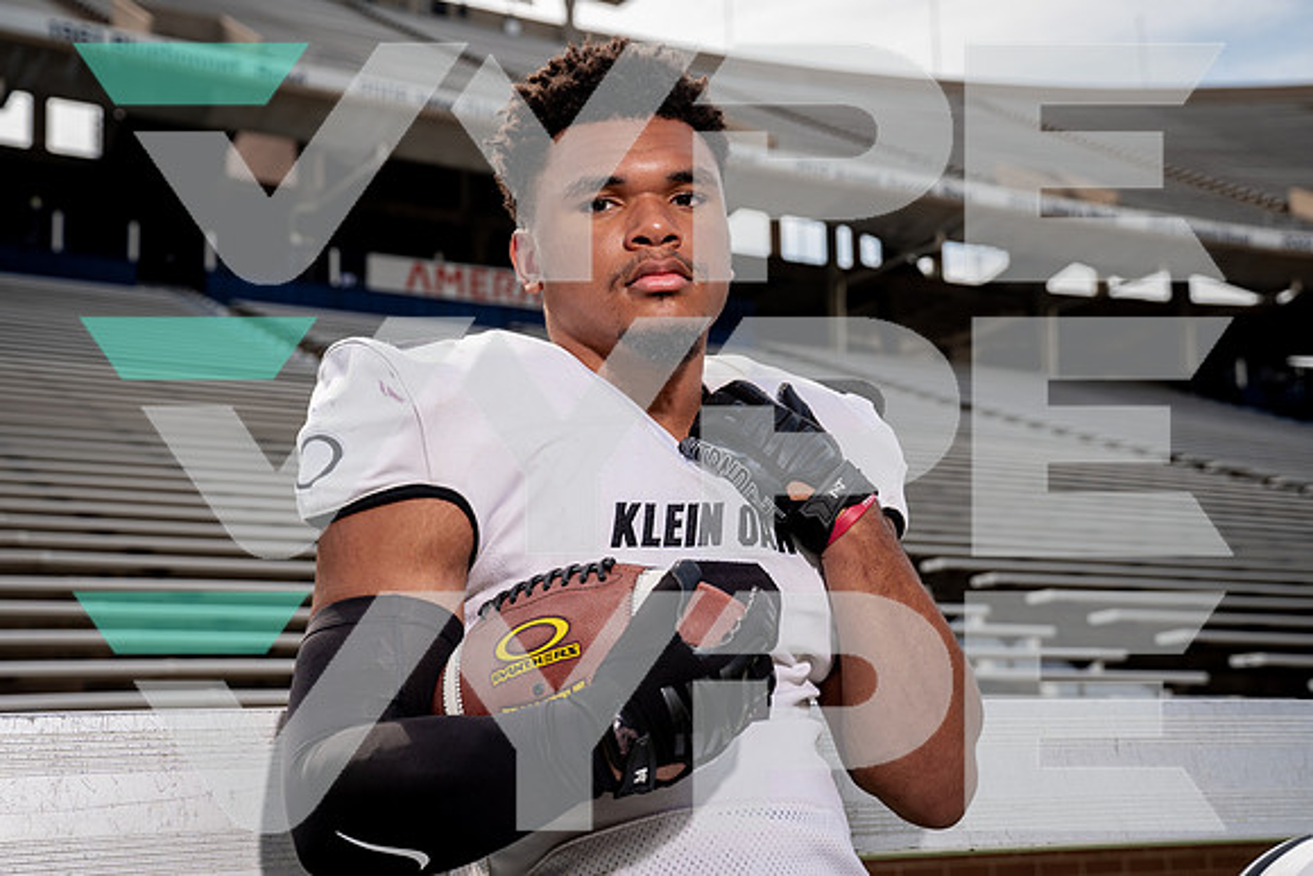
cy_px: 438
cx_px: 656
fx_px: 1806
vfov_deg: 27.3
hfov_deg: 40.0
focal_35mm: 49
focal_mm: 48
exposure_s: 1/640
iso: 100
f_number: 5
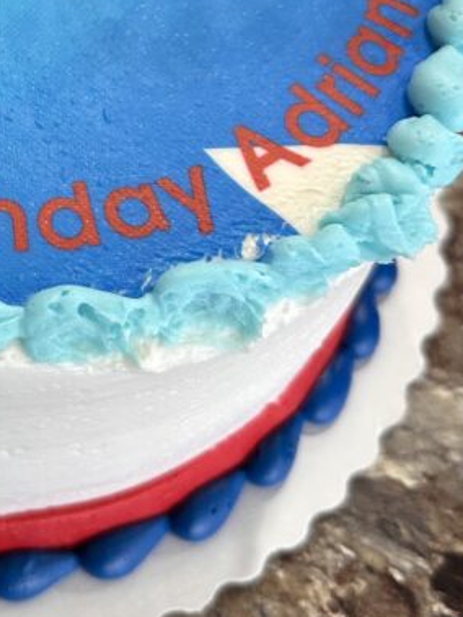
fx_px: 1158
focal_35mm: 65
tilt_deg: -55.7
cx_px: -44
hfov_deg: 21.5
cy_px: 114
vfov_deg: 29.1
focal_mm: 6.86
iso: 250
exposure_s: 1/60
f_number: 1.78
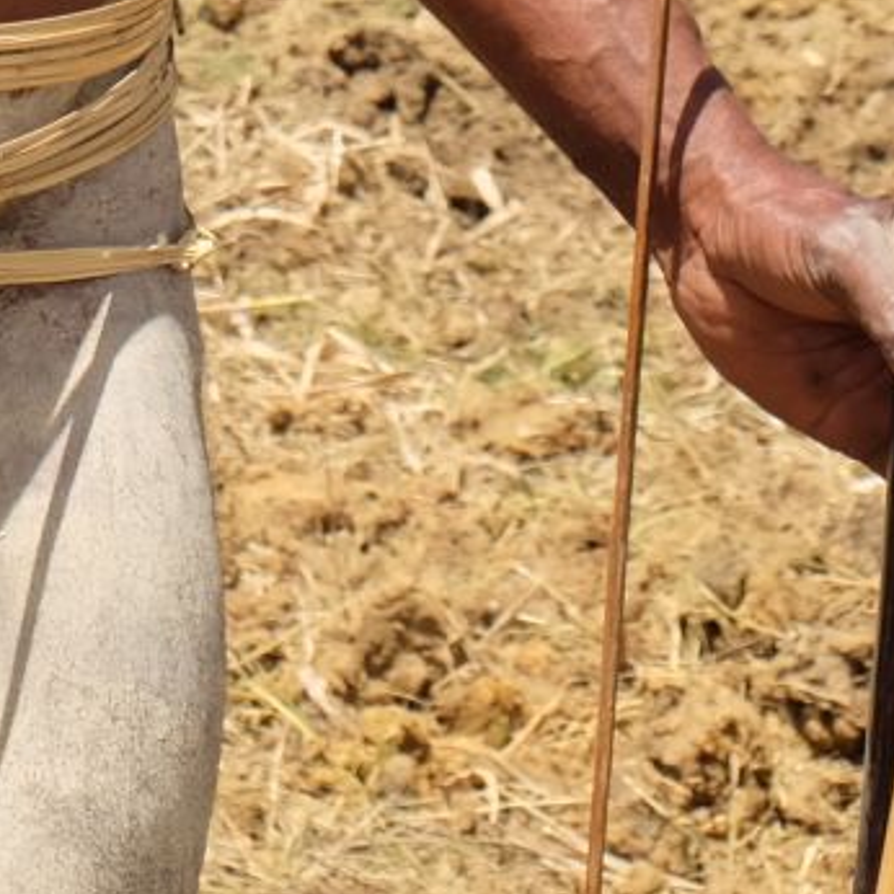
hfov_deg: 9.0
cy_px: -634
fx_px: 5172
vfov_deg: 9.5
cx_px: -1186
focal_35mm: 177
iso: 400
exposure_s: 1/450
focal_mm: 24.3
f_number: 7.1
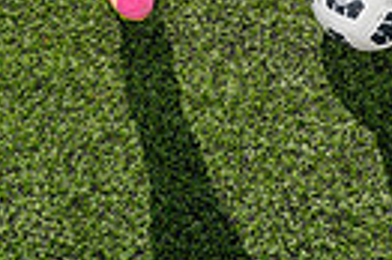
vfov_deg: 8.9
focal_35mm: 141
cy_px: -344
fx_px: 1533
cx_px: 174
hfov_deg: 14.6
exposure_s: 1/250
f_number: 8
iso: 100
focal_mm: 41
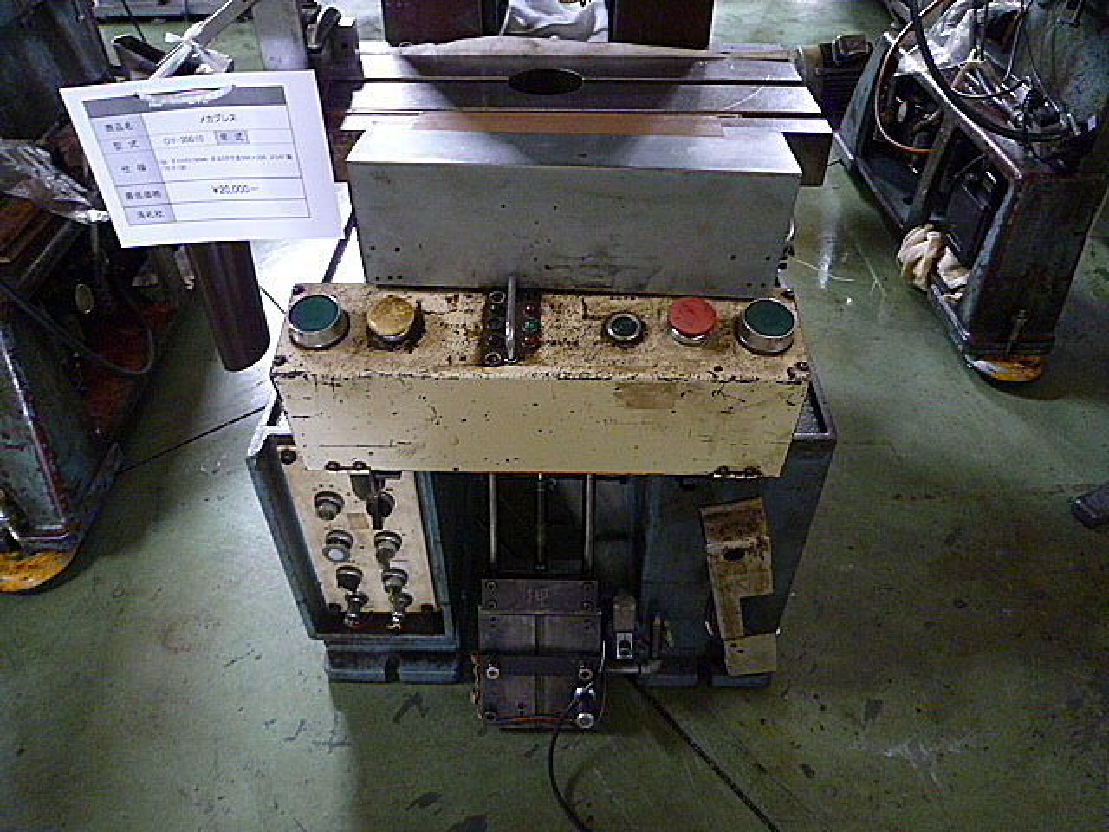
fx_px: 801
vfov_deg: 54.9
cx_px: 554
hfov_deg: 69.4
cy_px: 416
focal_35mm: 25
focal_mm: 4.5
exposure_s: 1/4
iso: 400
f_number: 2.8
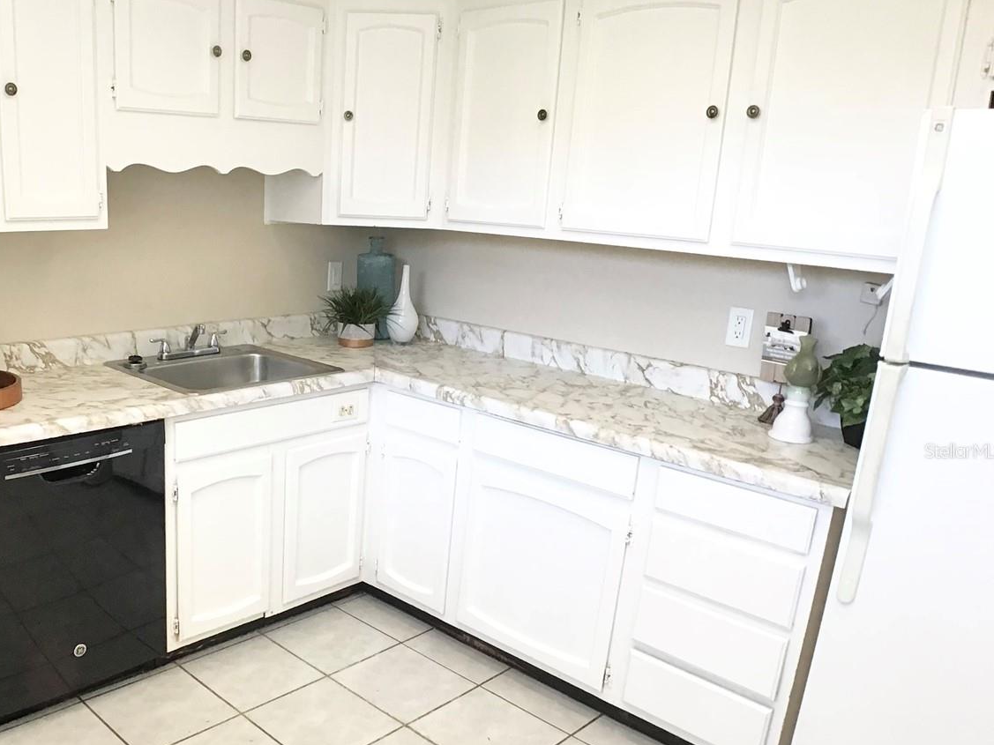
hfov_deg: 42.2
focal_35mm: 44
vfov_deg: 32.8
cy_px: 451
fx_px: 1263
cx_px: 303
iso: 32
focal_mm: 3.3
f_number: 2.4
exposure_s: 1/30
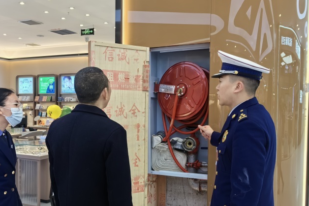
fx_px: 326
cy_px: 123
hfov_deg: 50.5
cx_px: 133
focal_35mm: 38
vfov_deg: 35.0
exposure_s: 1/100
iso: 50
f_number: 2
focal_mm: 5.75
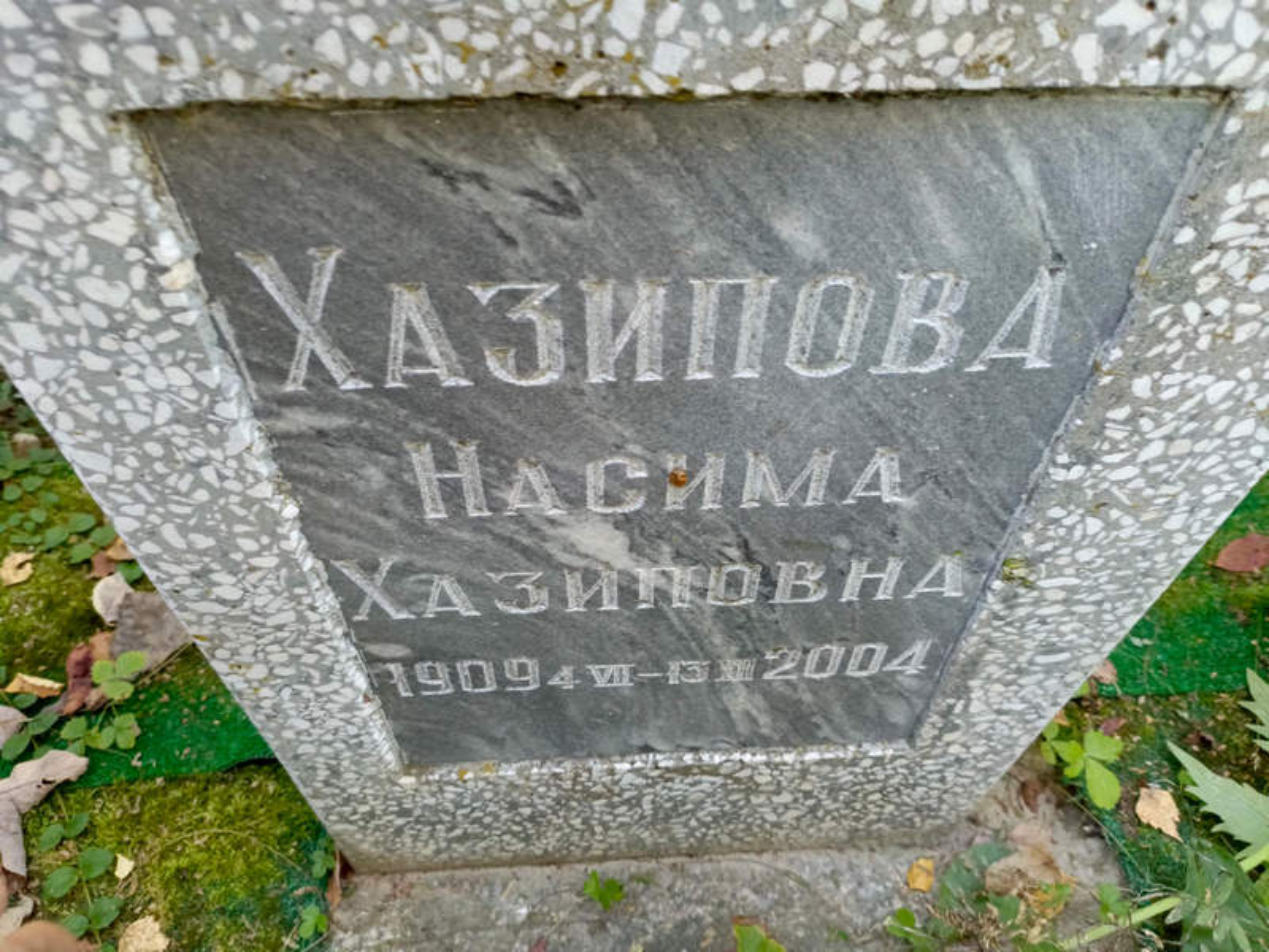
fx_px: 916
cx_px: 634
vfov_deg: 54.9
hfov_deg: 69.4
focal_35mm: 25
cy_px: 476
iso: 728
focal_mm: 4.76
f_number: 1.69
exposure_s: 1/60
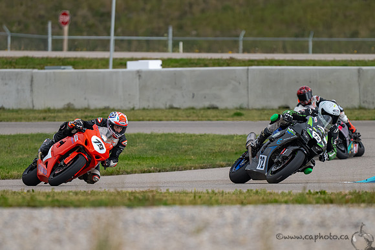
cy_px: 165
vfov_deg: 1.7
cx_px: 162
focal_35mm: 792
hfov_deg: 2.6
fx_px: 8253
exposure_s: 1/1250
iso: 800
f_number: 6.3
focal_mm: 600
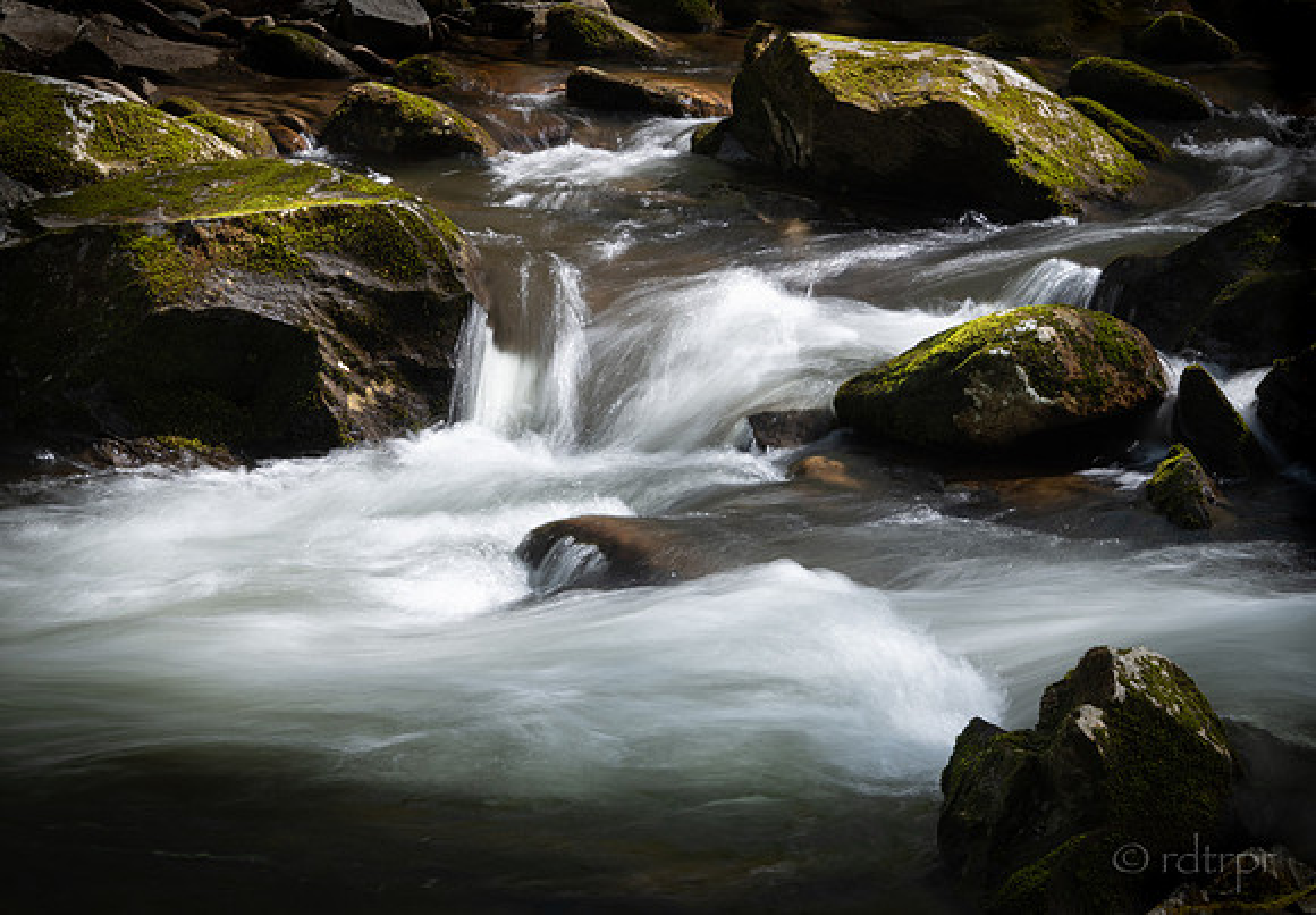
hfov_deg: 13.2
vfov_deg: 9.2
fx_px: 5704
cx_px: 541
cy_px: 438
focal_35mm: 154
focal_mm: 122
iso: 100
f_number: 16
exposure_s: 1/4
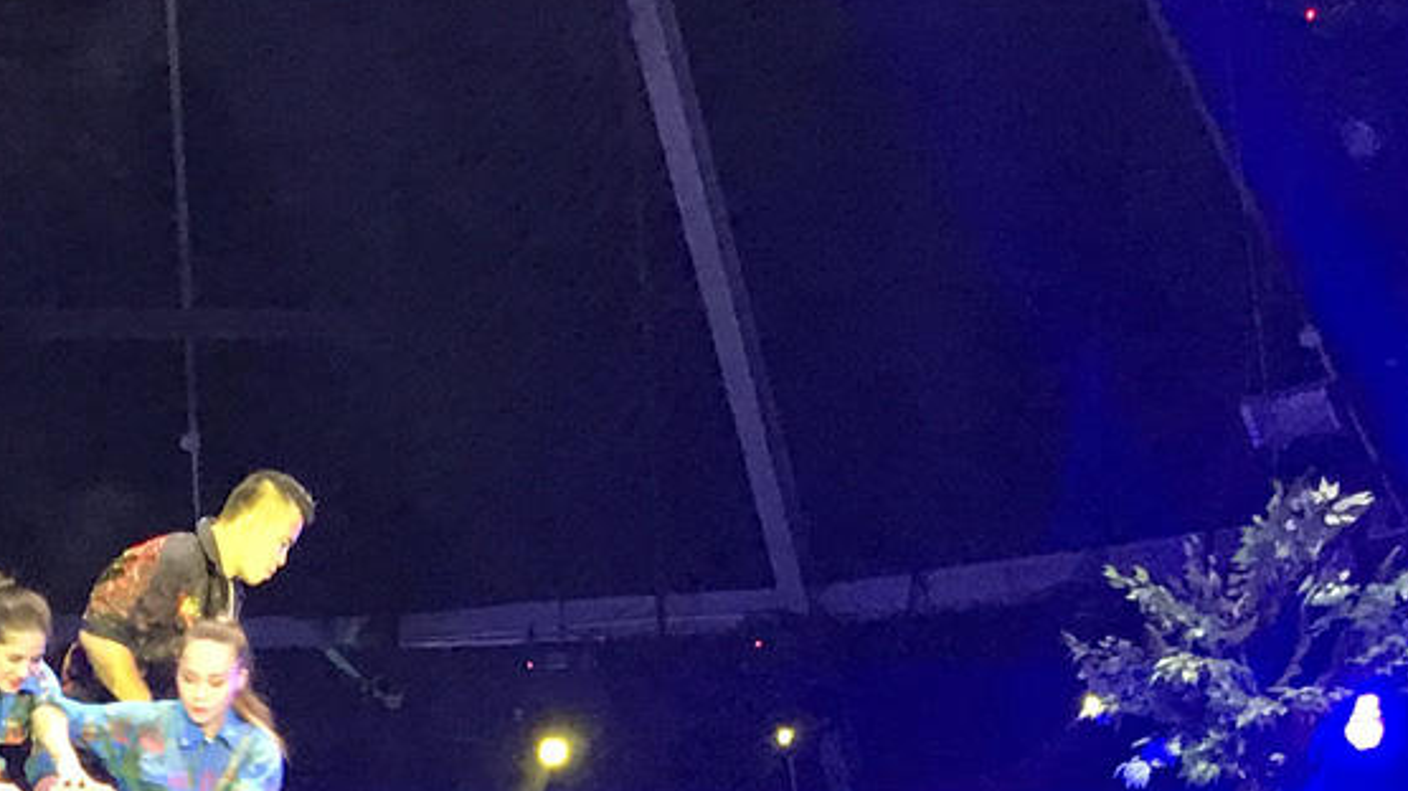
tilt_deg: +4.2
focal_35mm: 110
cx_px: -15
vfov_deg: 10.4
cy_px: 1382
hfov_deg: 18.9
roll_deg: -0.4
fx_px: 4106
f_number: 1.8
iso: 100
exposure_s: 1/11
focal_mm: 3.99
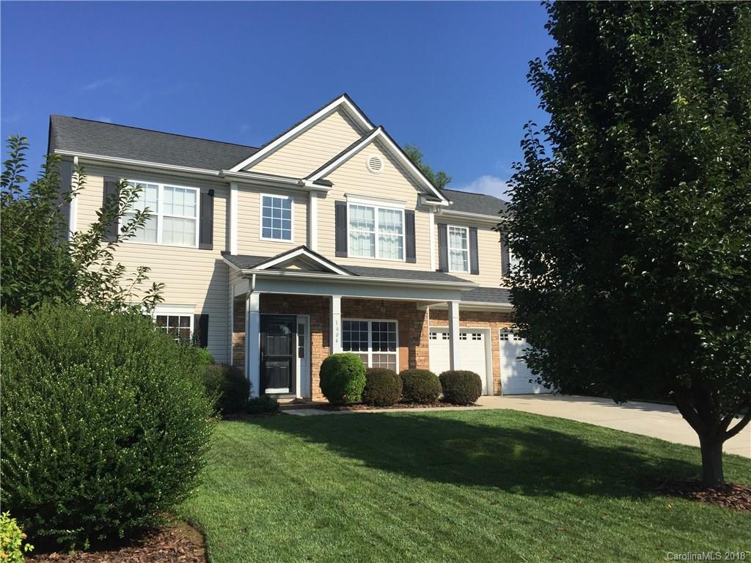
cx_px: 376
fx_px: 629
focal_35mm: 29
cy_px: 282
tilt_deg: +8.4
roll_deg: -0.5
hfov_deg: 61.7
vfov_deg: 48.2
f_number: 2.2
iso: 32
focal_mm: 4.15
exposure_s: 1/3300
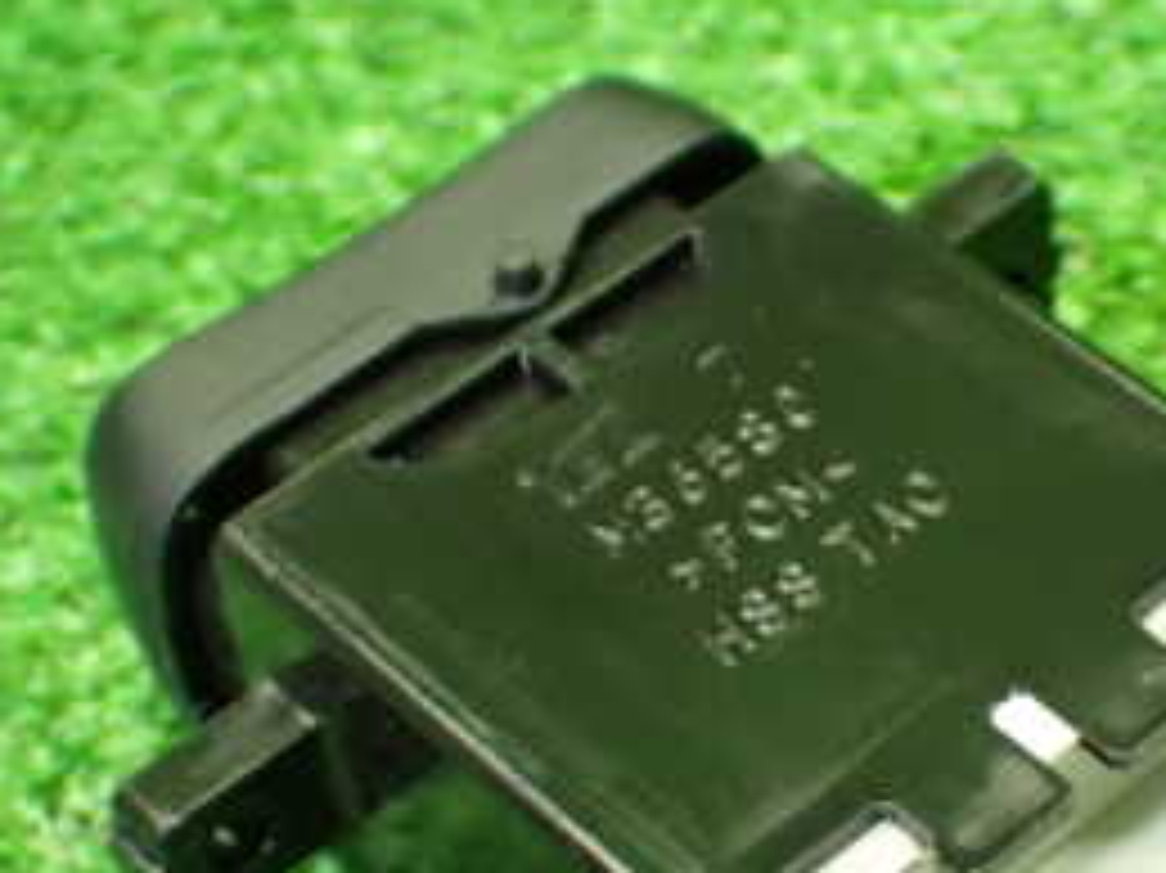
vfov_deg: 13.5
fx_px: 3670
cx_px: 873
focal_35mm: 109
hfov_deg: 17.9
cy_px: 670
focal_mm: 8.4
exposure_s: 1/50
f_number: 3.1
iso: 800
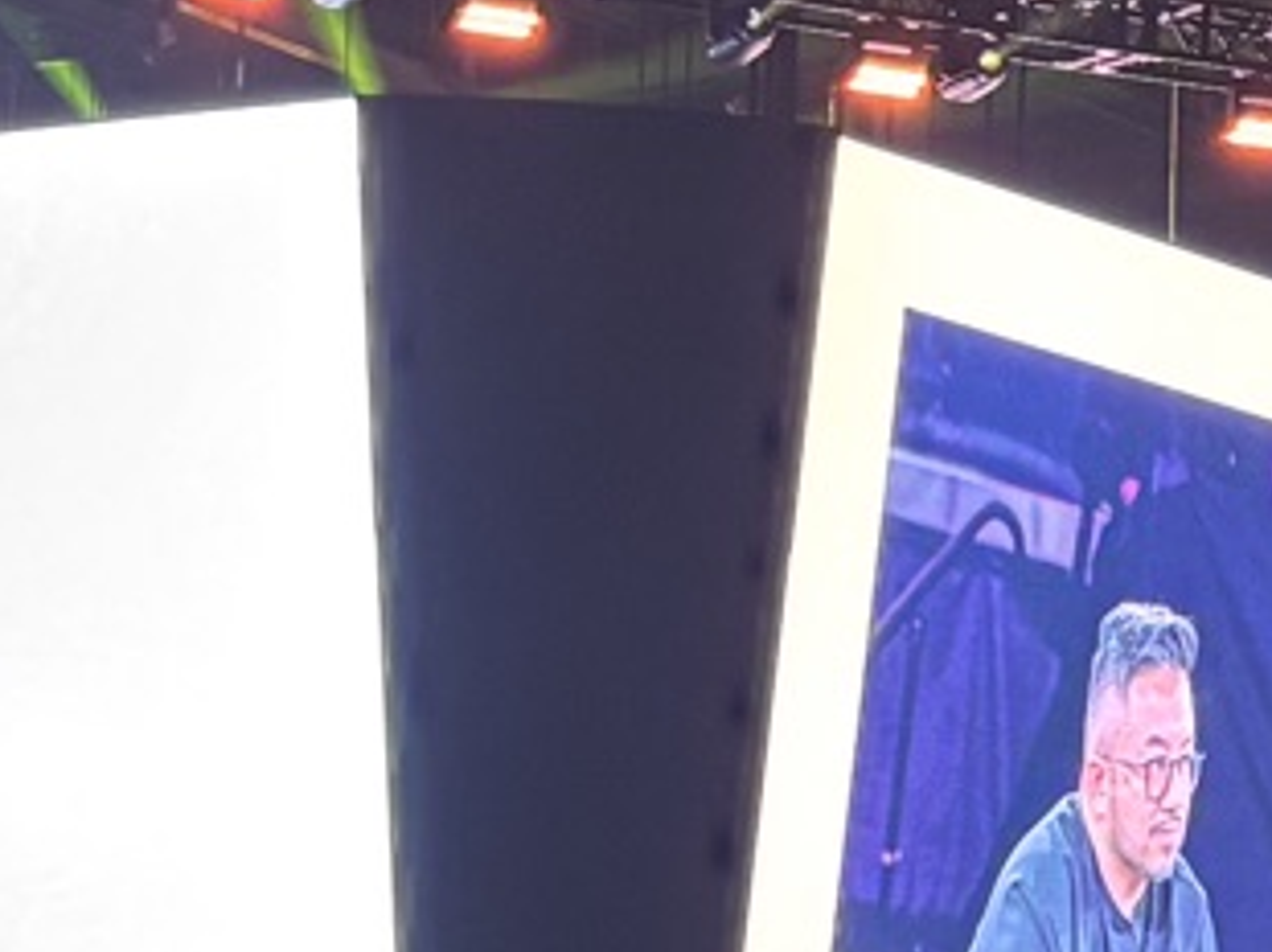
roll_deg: -1.5
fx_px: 6169
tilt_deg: -1.6
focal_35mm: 168
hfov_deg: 11.8
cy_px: 1666
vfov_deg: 8.5
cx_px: 538
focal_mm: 5.96
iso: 500
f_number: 1.6
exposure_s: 1/60
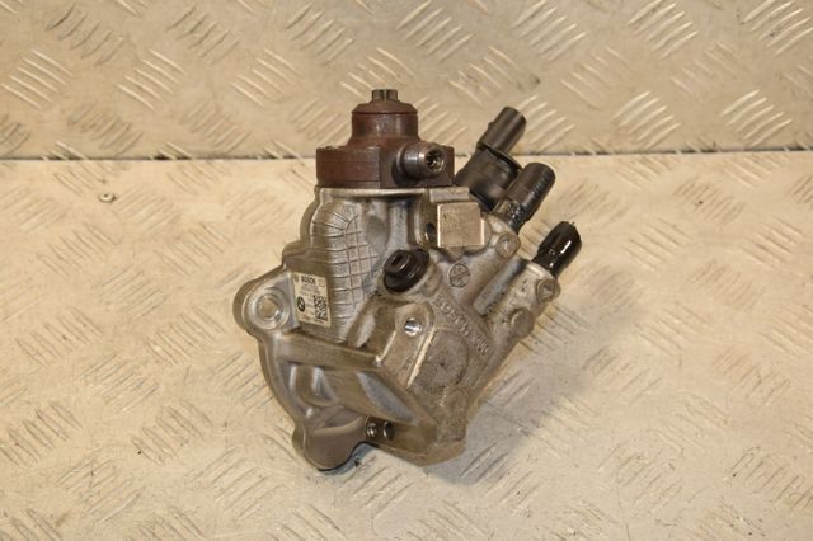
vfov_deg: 21.5
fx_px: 1422
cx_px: 406
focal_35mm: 63
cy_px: 270
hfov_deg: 31.9
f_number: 7.1
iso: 800
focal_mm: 42
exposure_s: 1/200
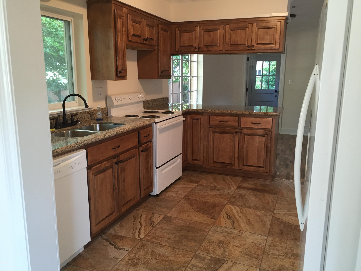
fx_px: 302
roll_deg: -0.1
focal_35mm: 29
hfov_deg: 61.7
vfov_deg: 48.2
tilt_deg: -11.2
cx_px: 180
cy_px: 136
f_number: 2.2
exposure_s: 1/30
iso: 100
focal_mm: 4.15
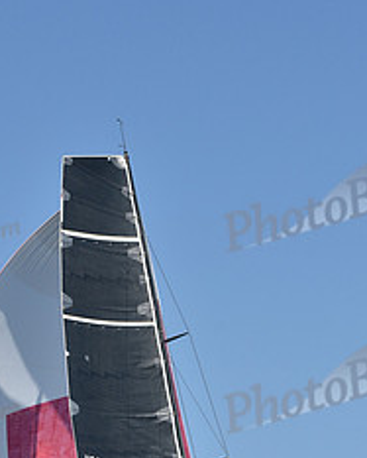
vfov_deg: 10.9
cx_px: 123
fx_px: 2371
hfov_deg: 8.8
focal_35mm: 175
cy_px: 513
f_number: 8
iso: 250
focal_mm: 75
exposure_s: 1/1250
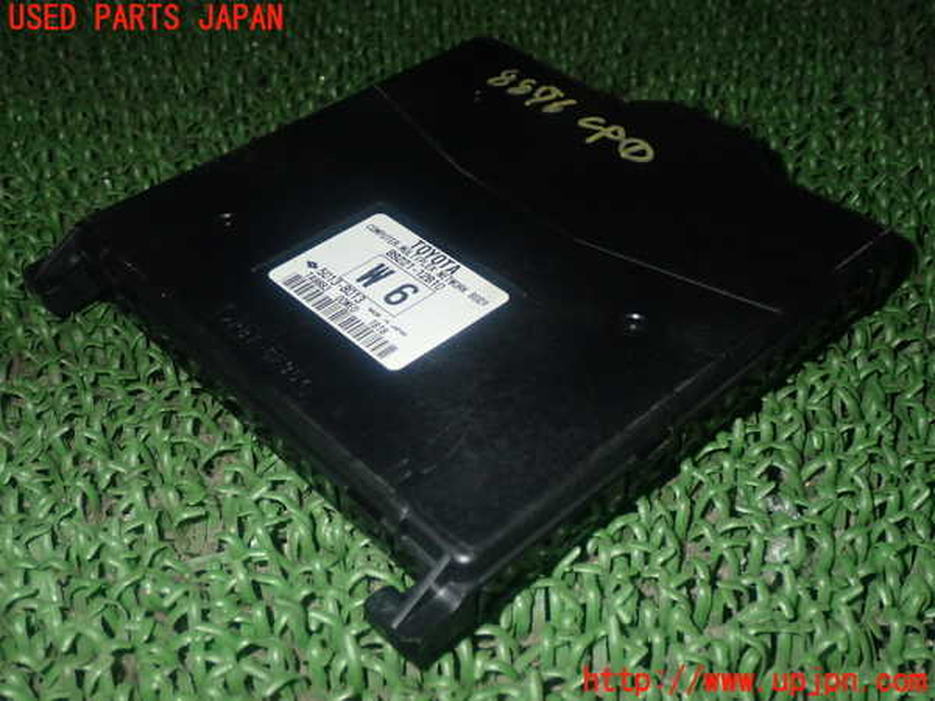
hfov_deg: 45.8
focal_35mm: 41
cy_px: 350
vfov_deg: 35.1
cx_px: 468
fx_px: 1107
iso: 400
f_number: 8
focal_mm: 7.31
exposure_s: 1/40
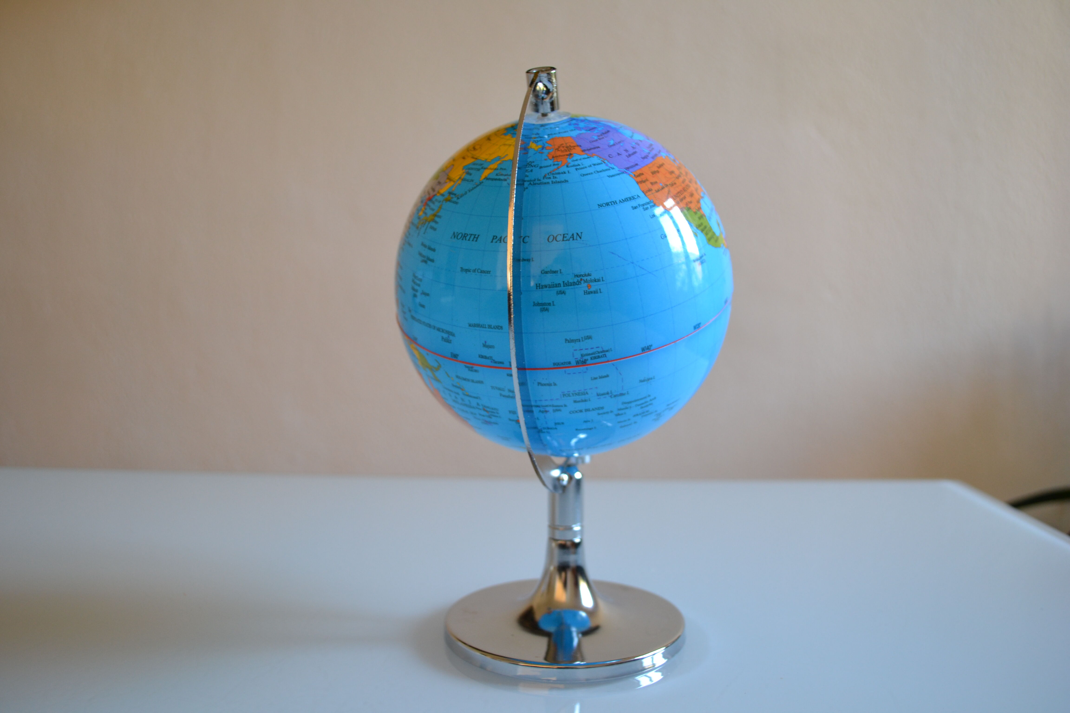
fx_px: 892
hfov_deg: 61.9
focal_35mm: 30
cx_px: 535
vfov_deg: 43.6
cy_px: 356
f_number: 3.8
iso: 400
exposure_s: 1/50
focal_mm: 20
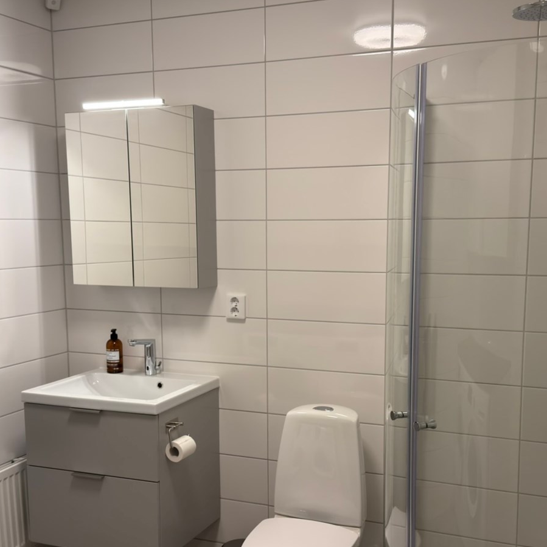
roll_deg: +0.3
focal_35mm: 42
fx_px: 751
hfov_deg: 40.0
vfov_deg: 39.9
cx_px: 284
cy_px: 322
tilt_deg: -8.6
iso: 160
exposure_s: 1/59
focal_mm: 6.76
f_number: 1.78
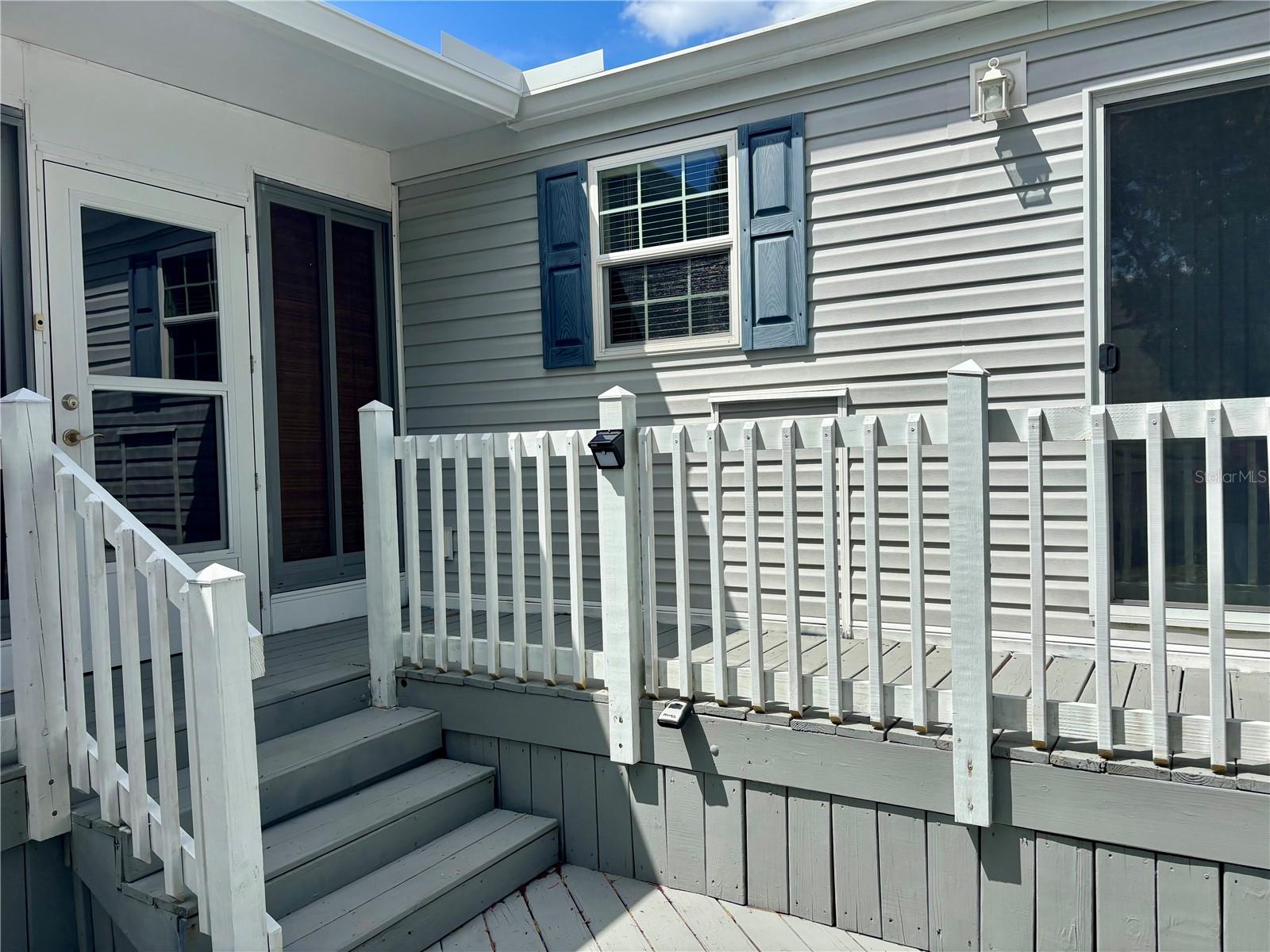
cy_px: 476
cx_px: 635
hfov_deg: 67.3
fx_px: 954
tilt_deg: -2.1
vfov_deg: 53.1
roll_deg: +1.1
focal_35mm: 26
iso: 50
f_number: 1.6
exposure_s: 1/5618
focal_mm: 5.96
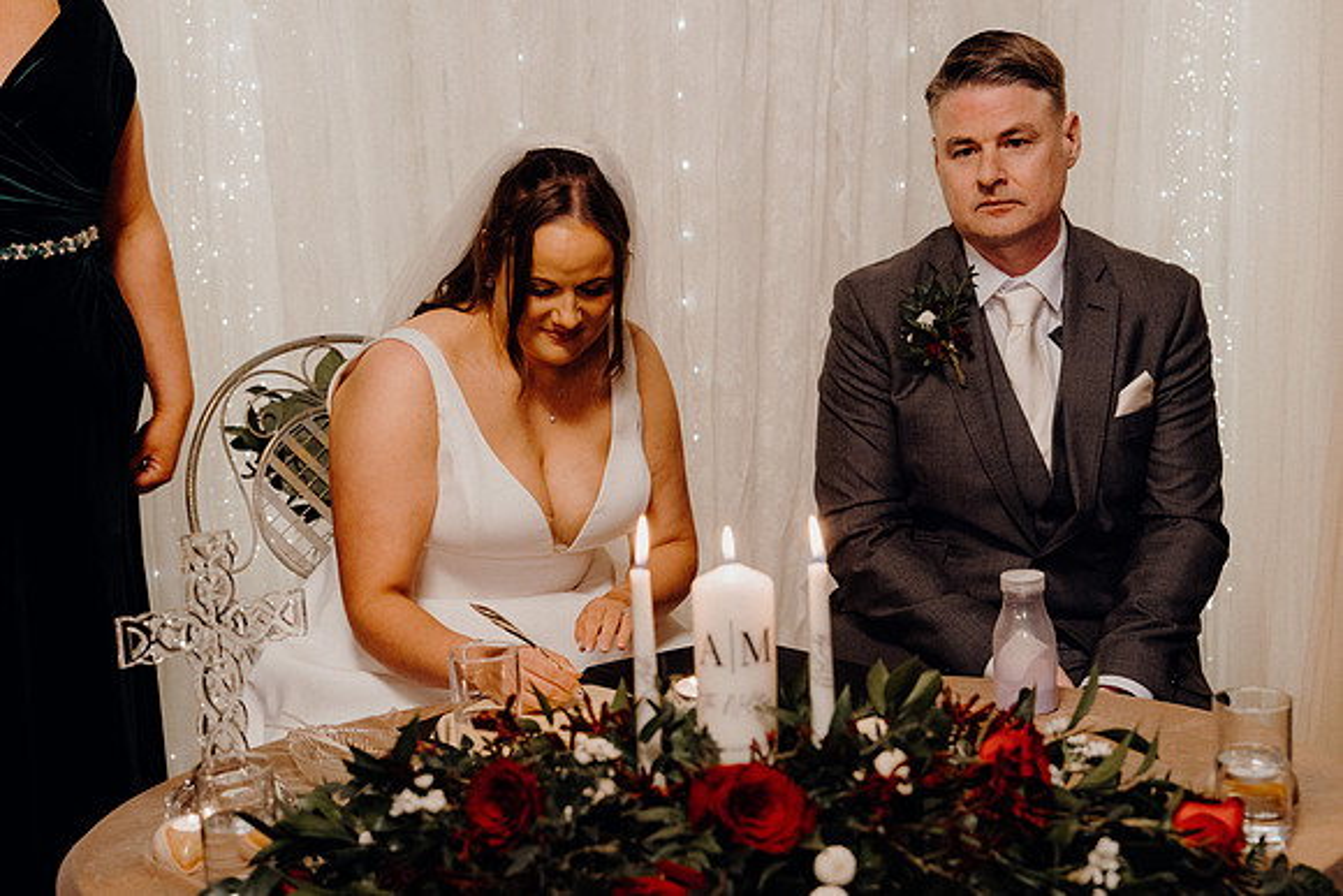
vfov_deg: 23.0
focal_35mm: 59
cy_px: 448
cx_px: 672
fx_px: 2201
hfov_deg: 33.9
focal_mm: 59
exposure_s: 1/160
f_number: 3.5
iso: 3200
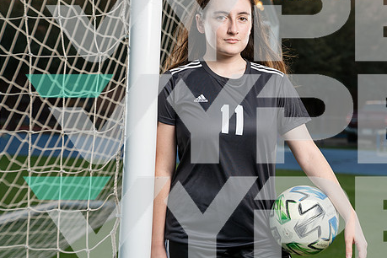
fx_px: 774
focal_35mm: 72
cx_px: 240
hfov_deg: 28.0
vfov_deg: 18.9
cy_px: 119
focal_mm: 57
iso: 160
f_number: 4
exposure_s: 1/250
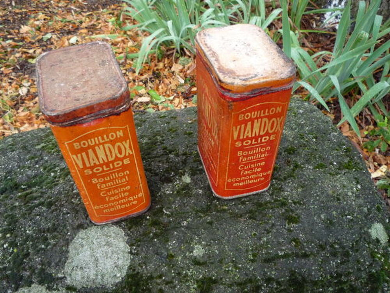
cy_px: 146
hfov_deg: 60.0
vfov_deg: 46.8
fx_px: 338
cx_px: 195
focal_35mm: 30
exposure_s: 1/30
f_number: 3.3
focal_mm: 5.2
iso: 400
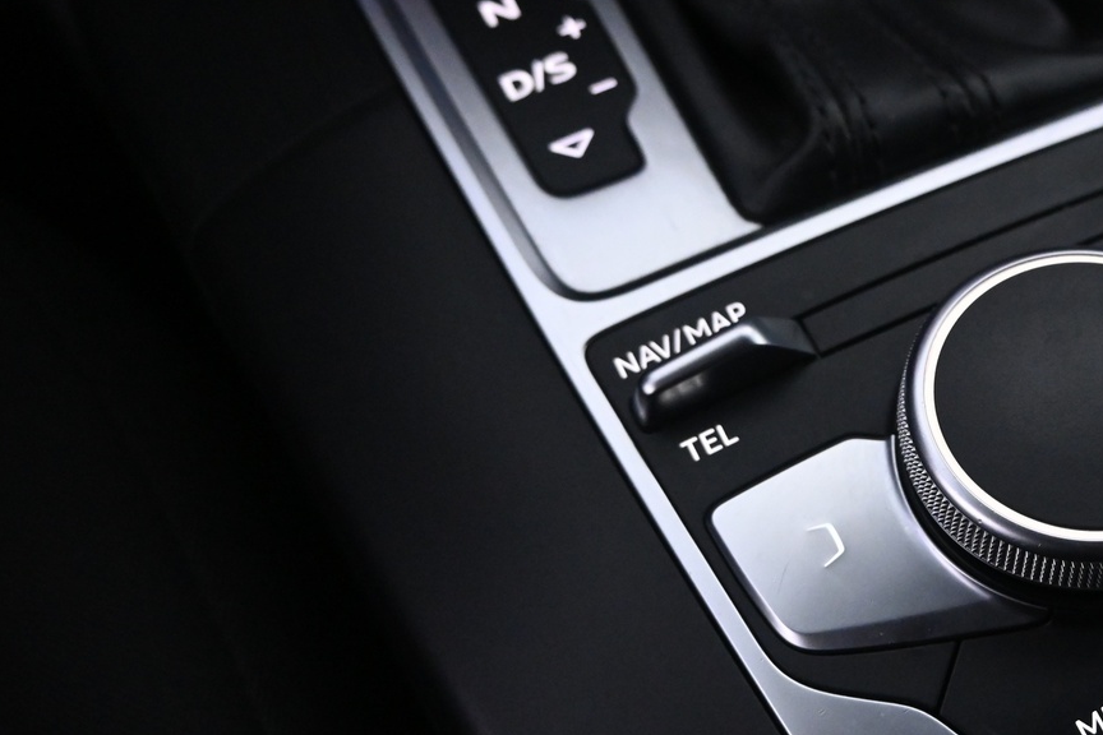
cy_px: 426
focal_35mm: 45
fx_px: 1379
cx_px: 1030
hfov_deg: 39.8
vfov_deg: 29.8
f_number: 3.5
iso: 3200
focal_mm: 16
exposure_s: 1/50
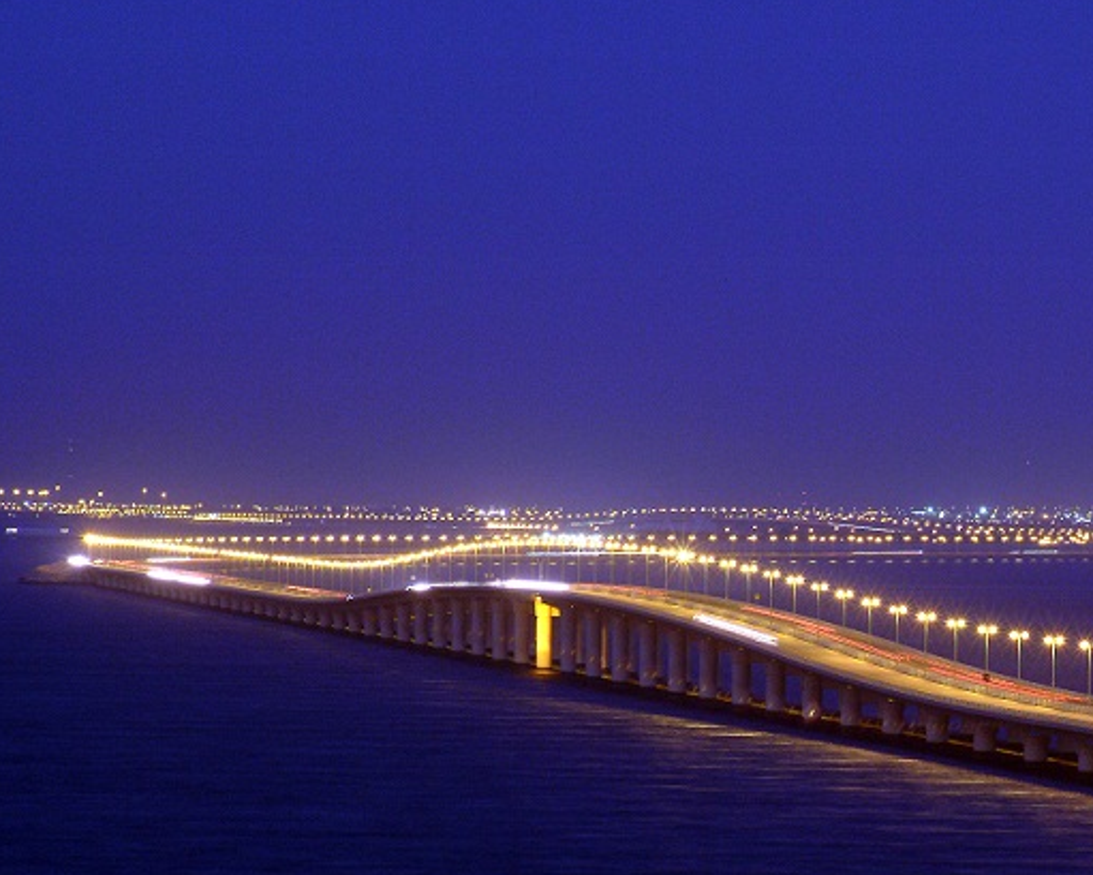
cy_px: 546
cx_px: 753
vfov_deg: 5.6
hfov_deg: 7.0
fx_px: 8962
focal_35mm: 277
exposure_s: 6
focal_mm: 118
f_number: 9.5
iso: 400
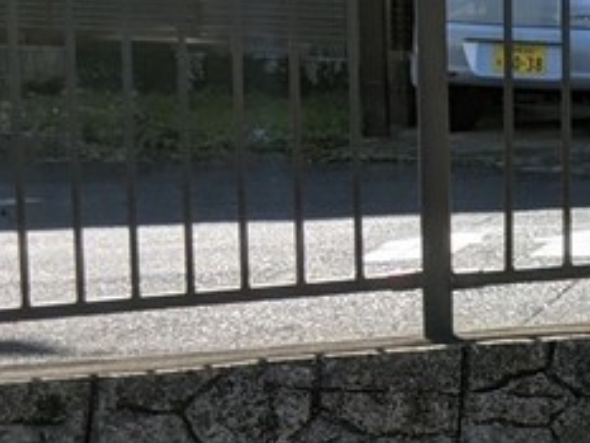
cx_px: 1261
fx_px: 2370
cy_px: 511
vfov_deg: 10.5
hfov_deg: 12.2
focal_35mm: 139
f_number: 1.8
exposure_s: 1/1466
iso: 56
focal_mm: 4.44
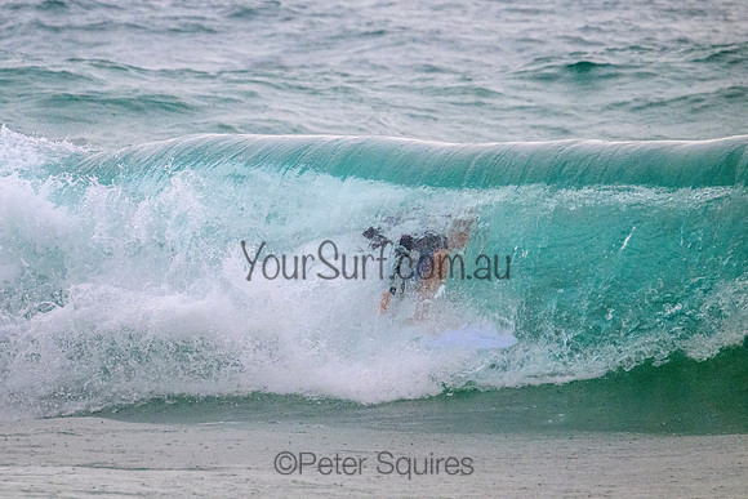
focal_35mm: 769
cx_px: 268
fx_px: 15989
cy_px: 179
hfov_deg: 2.7
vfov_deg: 1.8
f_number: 11
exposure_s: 1/2000
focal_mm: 600
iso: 8000
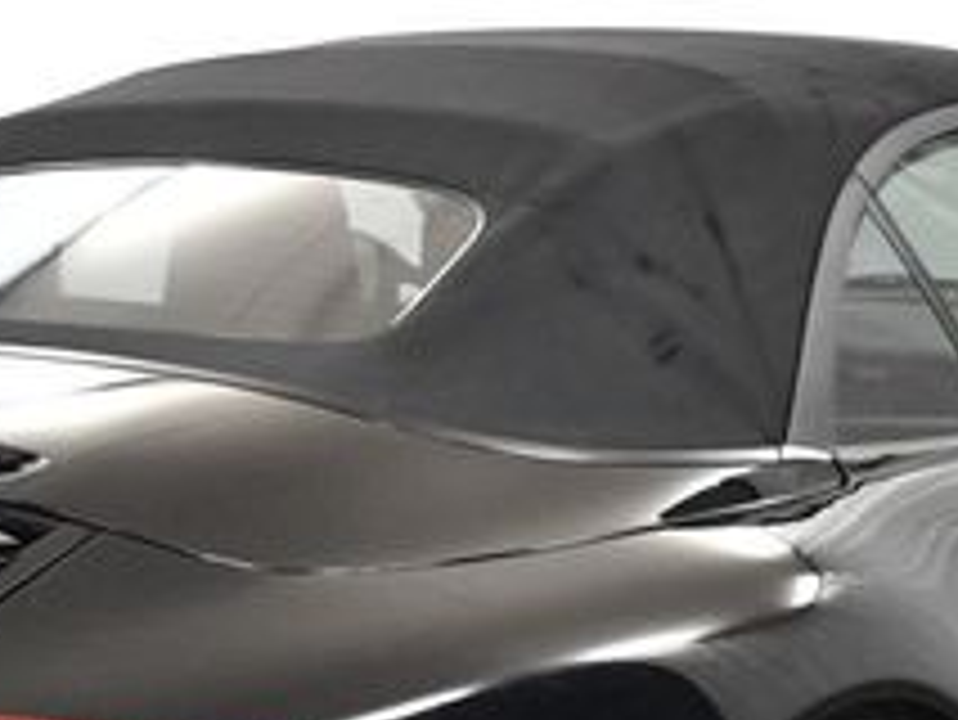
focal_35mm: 139
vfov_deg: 10.6
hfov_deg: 14.2
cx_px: 432
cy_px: 706
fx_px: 3849
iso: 1800
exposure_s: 1/125
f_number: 4
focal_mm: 24
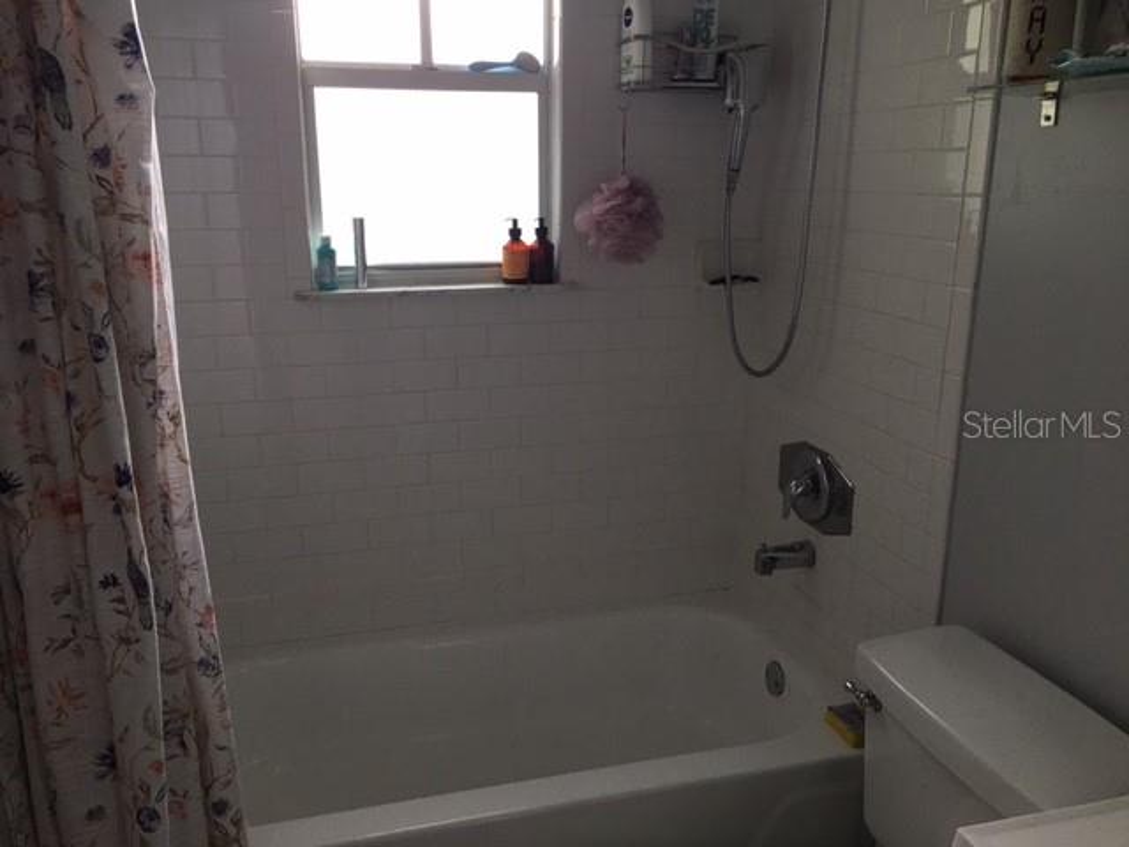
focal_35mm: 29
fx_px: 946
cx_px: 564
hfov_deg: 61.7
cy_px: 424
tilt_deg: -13.7
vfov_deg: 48.2
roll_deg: -0.1
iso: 32
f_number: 2.2
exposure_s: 1/15
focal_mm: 4.15
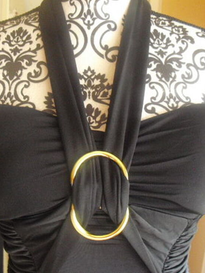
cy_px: 134
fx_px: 387
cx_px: 89
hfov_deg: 29.6
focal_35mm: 49
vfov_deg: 38.9
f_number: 3.1
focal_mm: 6.3
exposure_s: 1/25
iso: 800
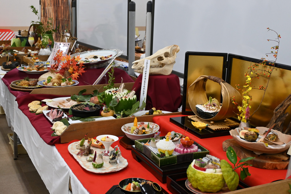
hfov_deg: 41.7
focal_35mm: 47
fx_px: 382
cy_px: 97
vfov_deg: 28.5
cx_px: 146
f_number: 5
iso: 800
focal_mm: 31.5
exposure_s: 1/125
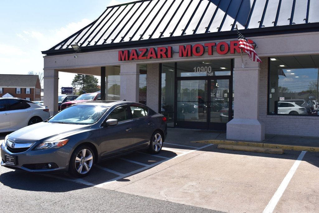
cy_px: 106
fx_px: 306
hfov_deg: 55.1
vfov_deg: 38.3
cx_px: 160
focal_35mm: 34
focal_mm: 23
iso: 400
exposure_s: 1/500
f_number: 11
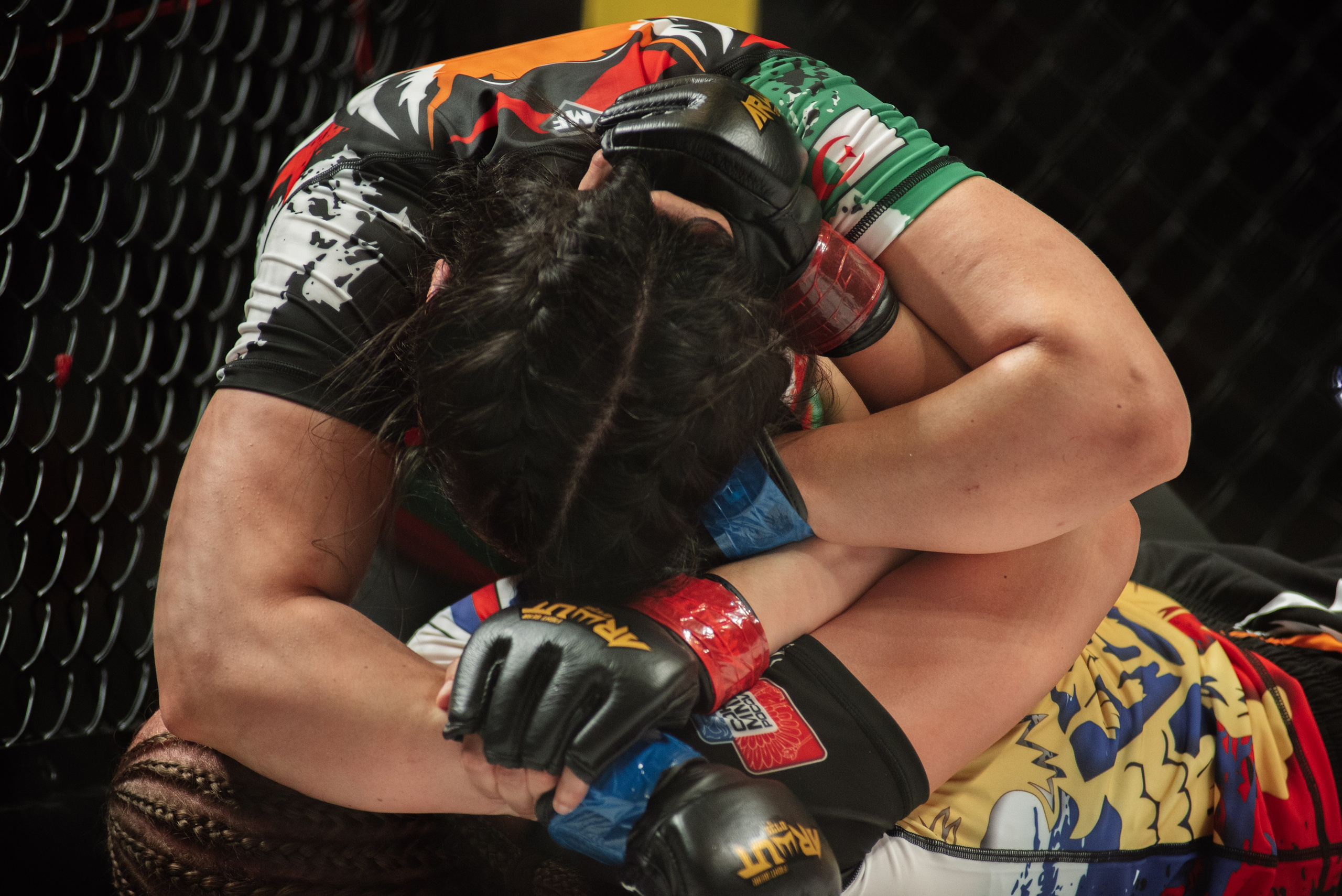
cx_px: 671
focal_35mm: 200
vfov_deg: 6.9
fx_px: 7458
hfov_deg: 10.3
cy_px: 448
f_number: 4
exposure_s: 1/500
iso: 2000
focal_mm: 200
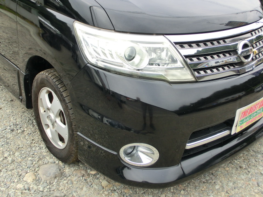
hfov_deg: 42.9
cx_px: 132
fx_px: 334
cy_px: 98
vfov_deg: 32.9
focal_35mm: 44
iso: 100
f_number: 4.2
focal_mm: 7.87
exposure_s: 1/60
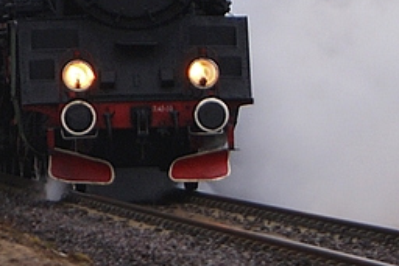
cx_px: -237
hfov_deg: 6.2
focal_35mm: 330
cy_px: -65
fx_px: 3659
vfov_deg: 4.2
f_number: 5.6
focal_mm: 55
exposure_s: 1/50
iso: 100
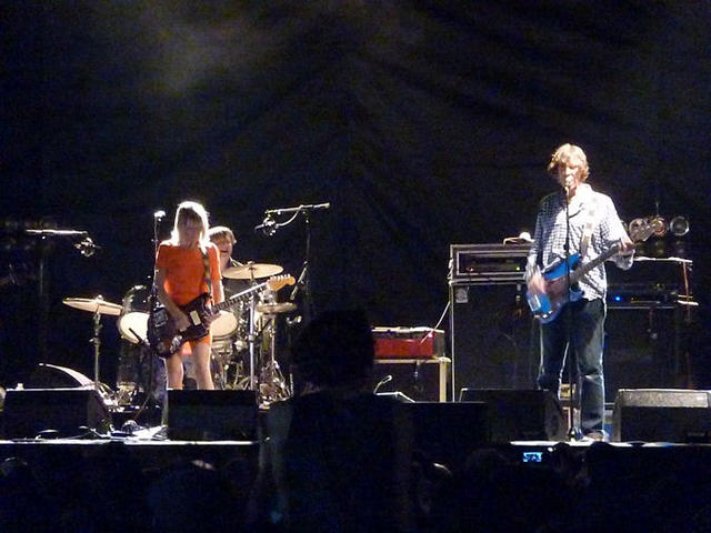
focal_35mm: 384
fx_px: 7887
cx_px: 356
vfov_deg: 3.9
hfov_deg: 5.2
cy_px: 266
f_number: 5.9
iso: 5000
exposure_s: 1/15
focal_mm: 68.8
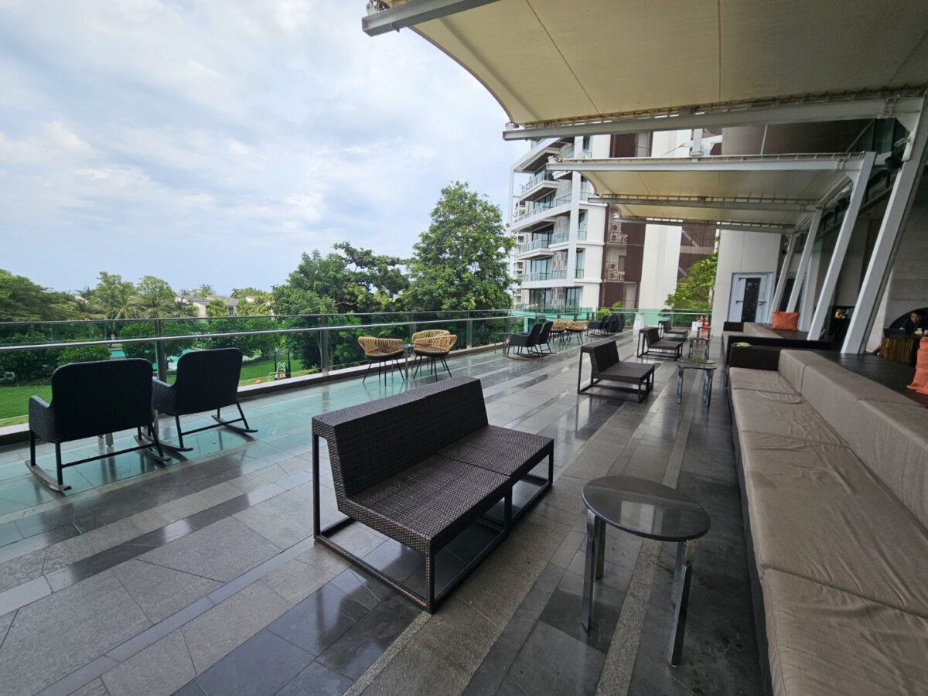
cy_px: 348
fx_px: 349
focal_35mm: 13
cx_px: 464
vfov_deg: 89.9
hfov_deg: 106.2
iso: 50
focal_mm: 2.2
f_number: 2.2
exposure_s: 1/1350
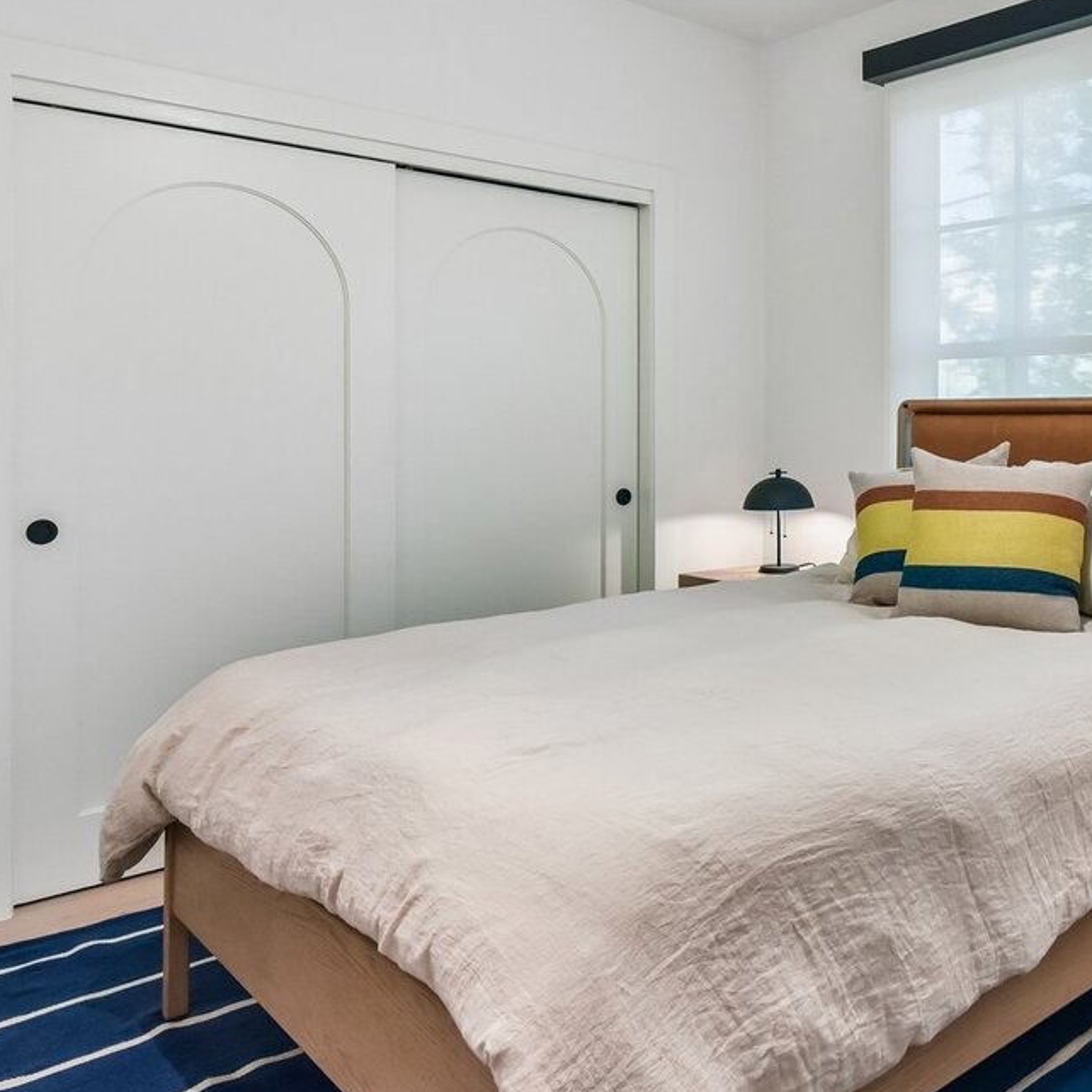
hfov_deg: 49.5
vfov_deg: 53.7
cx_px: 934
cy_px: 437
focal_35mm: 30
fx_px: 1071
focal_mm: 14
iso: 500
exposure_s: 1/15
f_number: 8
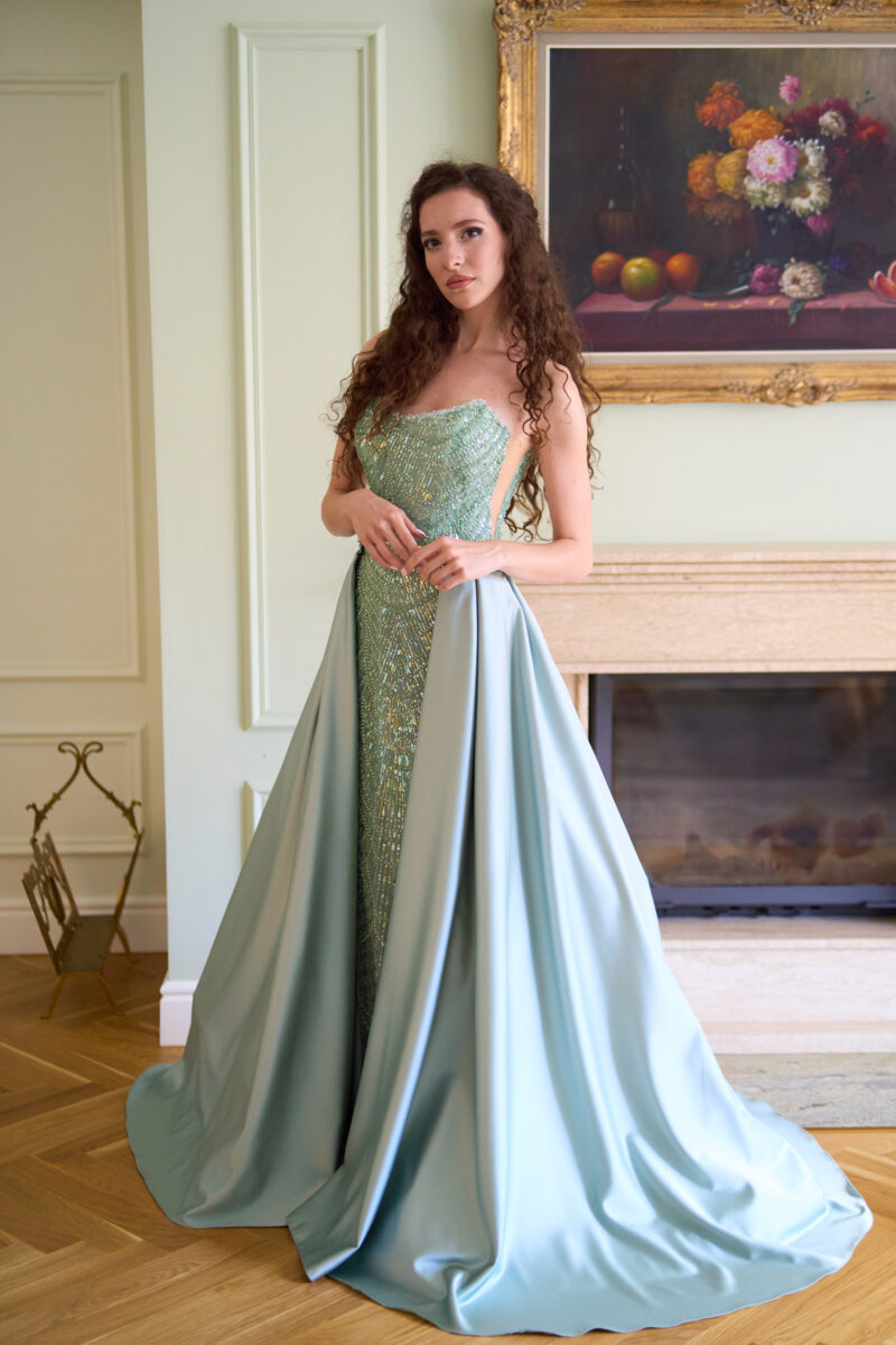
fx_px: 1867
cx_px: 448
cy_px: 672
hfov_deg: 27.0
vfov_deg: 39.6
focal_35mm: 50
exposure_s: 1/500
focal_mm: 50
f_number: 1.8
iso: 800
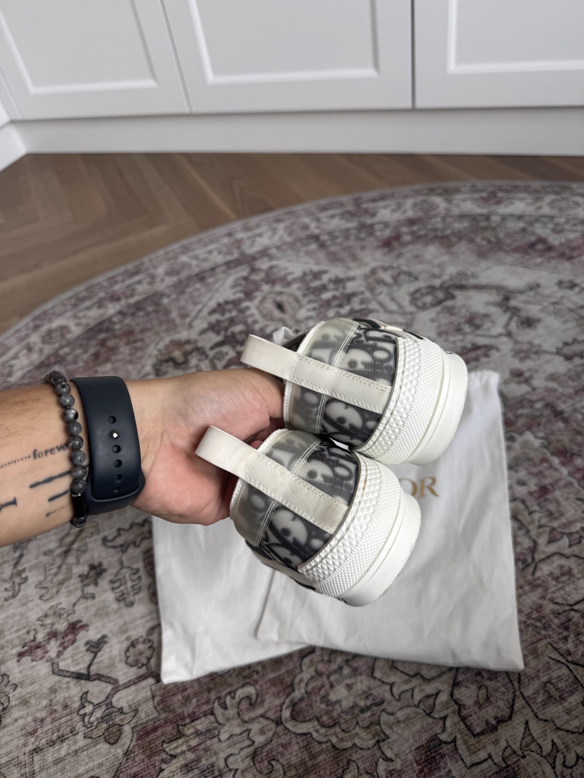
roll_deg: +11.9
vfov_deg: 71.6
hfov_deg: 56.8
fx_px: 540
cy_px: 389
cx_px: 292
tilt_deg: -43.6
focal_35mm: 24
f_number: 1.78
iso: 64
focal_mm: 6.76
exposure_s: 1/255
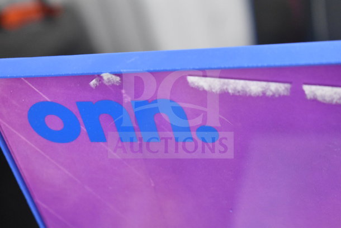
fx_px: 782
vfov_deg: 16.6
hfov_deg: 24.6
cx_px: 170
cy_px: 114
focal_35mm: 82
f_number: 5.6
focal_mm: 55
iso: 3600
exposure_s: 1/100
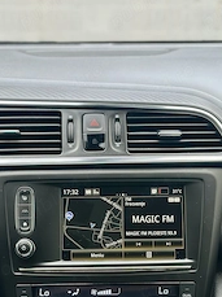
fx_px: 720
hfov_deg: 17.5
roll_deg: -1.0
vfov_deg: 23.1
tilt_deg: -17.4
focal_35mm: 84
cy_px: 217
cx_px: 106
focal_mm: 6.86
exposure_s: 1/124
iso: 100
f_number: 1.78
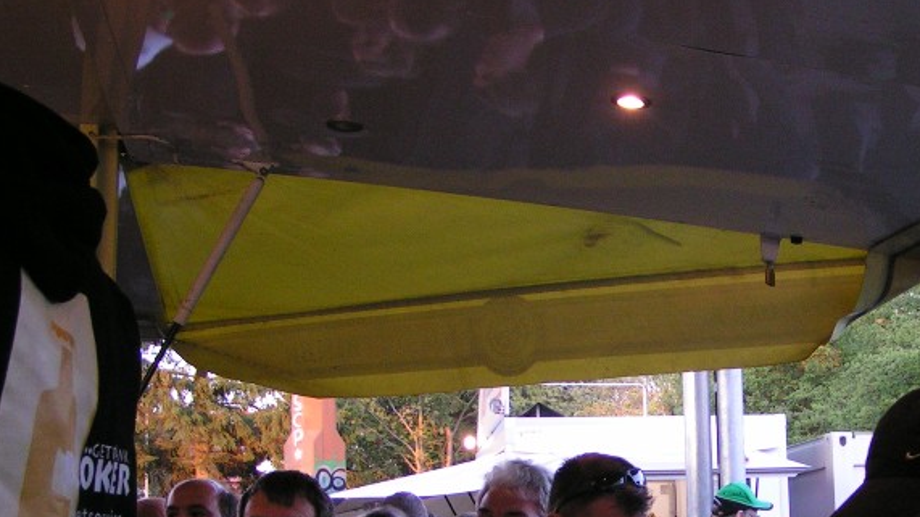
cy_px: 438
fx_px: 1415
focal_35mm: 58
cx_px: 611
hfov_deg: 35.7
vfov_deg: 20.4
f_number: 2.8
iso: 125
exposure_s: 1/50
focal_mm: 5.8
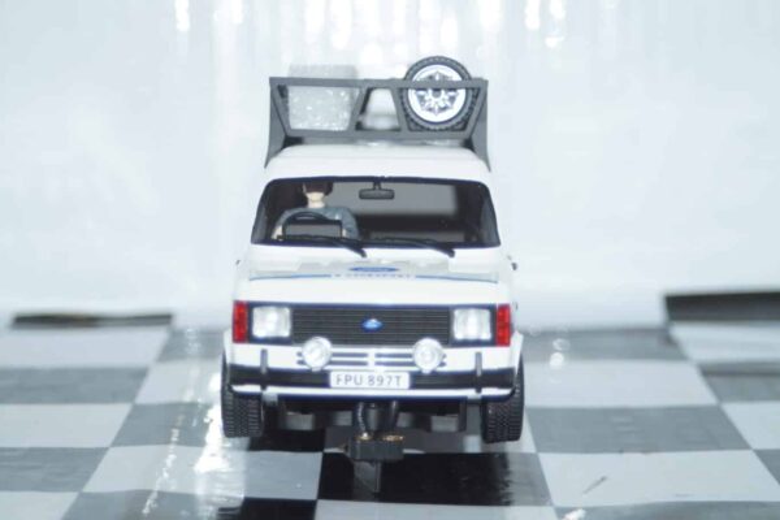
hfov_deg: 19.5
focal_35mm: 105
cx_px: 390
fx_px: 2275
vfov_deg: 13.0
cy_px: 260
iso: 640
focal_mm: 70
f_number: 5.6
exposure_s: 1/160
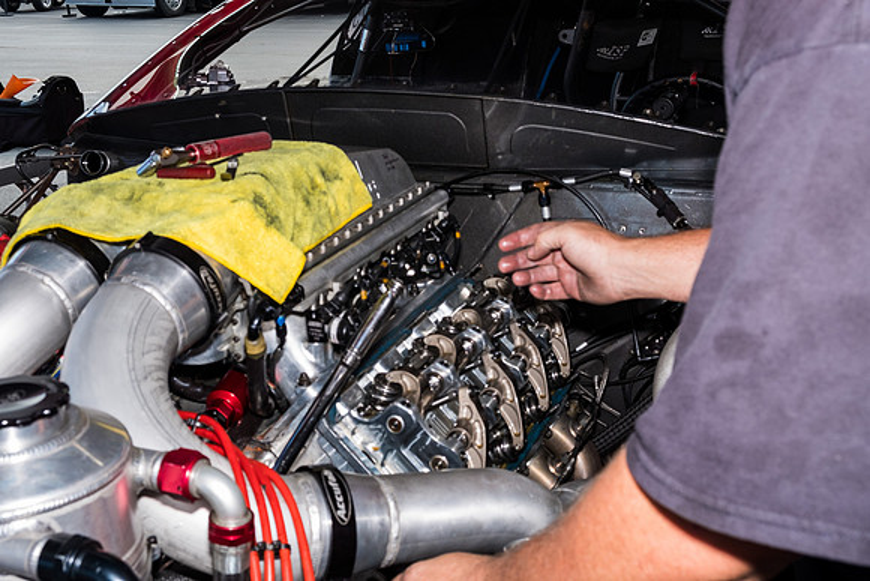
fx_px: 1015
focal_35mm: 42
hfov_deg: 46.4
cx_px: 435
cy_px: 290
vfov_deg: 31.9
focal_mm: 27.7
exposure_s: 1/160
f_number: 9
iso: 400
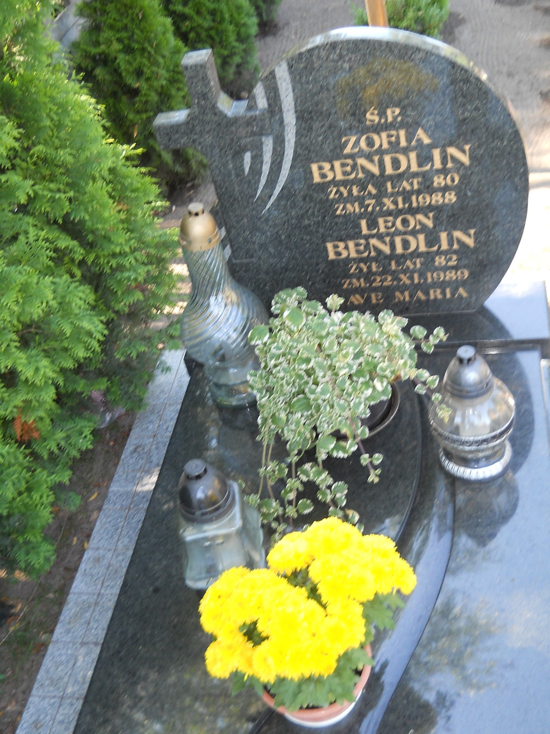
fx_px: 869
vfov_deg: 45.8
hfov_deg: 35.1
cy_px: 367
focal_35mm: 41
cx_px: 275
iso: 100
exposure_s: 1/30
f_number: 3.1
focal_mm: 6.72
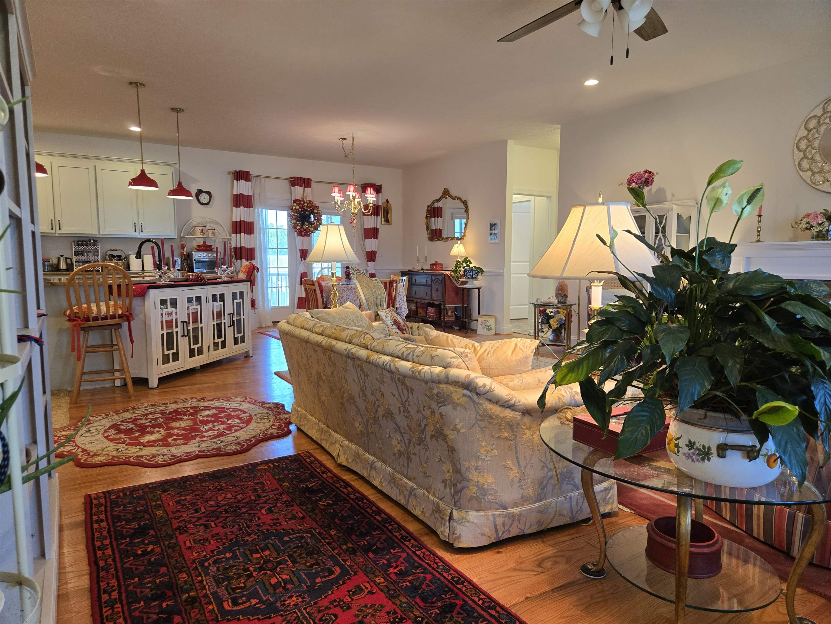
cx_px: 416
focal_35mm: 23
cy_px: 312
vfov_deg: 58.9
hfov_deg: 73.9
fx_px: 552
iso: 125
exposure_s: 1/120
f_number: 1.8
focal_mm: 5.4
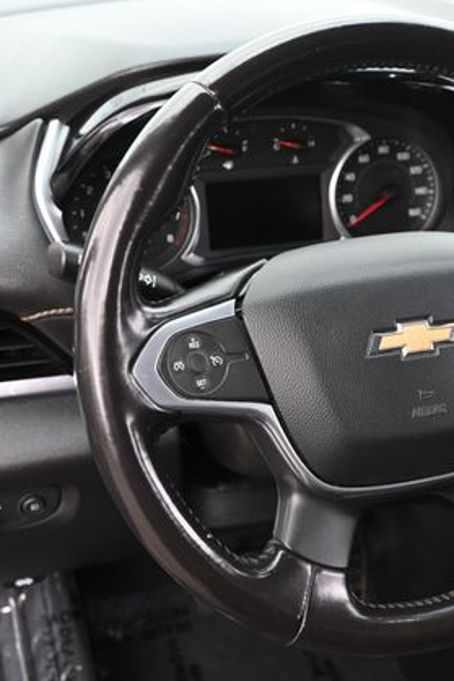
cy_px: 340
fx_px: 1063
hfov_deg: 23.7
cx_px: 371
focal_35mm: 56
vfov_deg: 35.6
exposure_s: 1/160
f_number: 4.2
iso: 400
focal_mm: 24.5
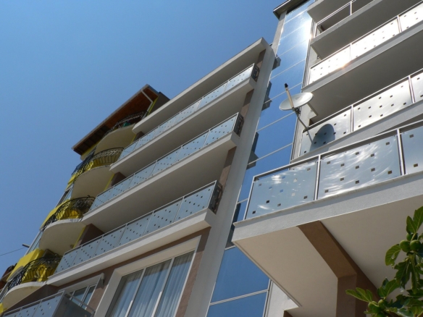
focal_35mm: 36
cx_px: 212
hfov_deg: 51.4
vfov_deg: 39.7
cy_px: 158
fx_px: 440
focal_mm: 6
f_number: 6.3
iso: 80
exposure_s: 1/800
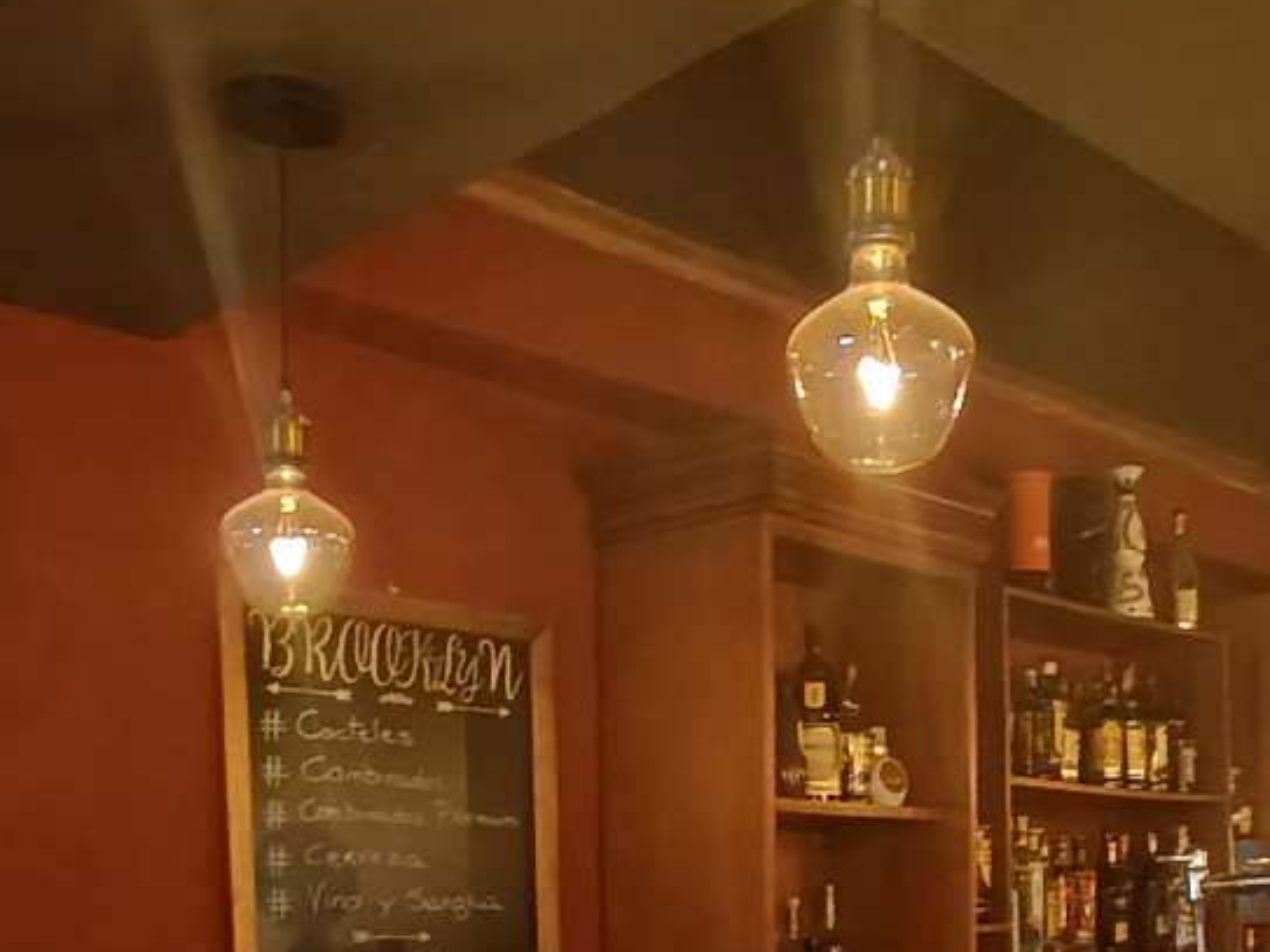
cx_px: 800
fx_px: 1724
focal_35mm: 47
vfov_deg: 28.9
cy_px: 948
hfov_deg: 40.1
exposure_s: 1/20
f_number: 2.2
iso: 1454
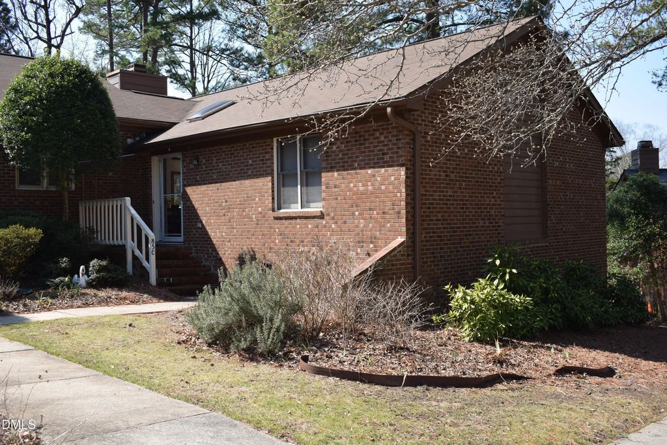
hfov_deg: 53.1
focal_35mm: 36
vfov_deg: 36.9
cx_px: 334
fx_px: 667
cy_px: 222
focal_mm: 24
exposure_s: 1/200
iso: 100
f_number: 7.1
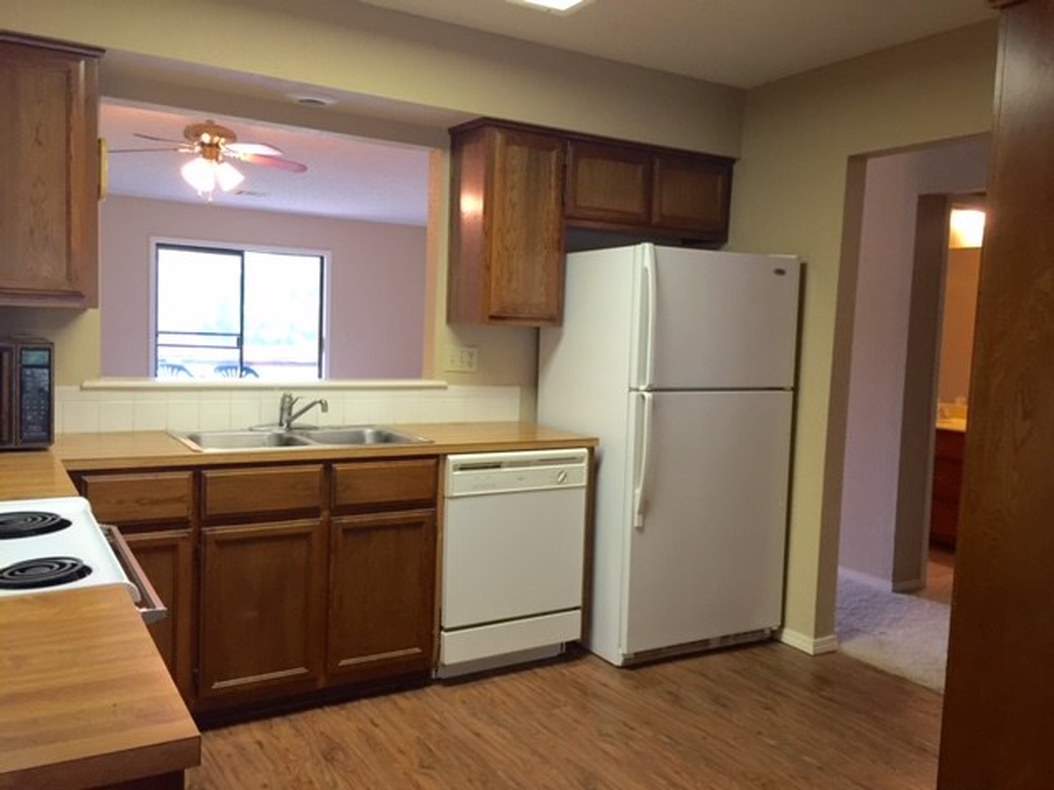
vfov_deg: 48.2
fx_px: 883
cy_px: 395
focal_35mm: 29
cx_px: 527
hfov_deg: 61.7
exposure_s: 1/30
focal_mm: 4.15
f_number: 2.2
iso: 50
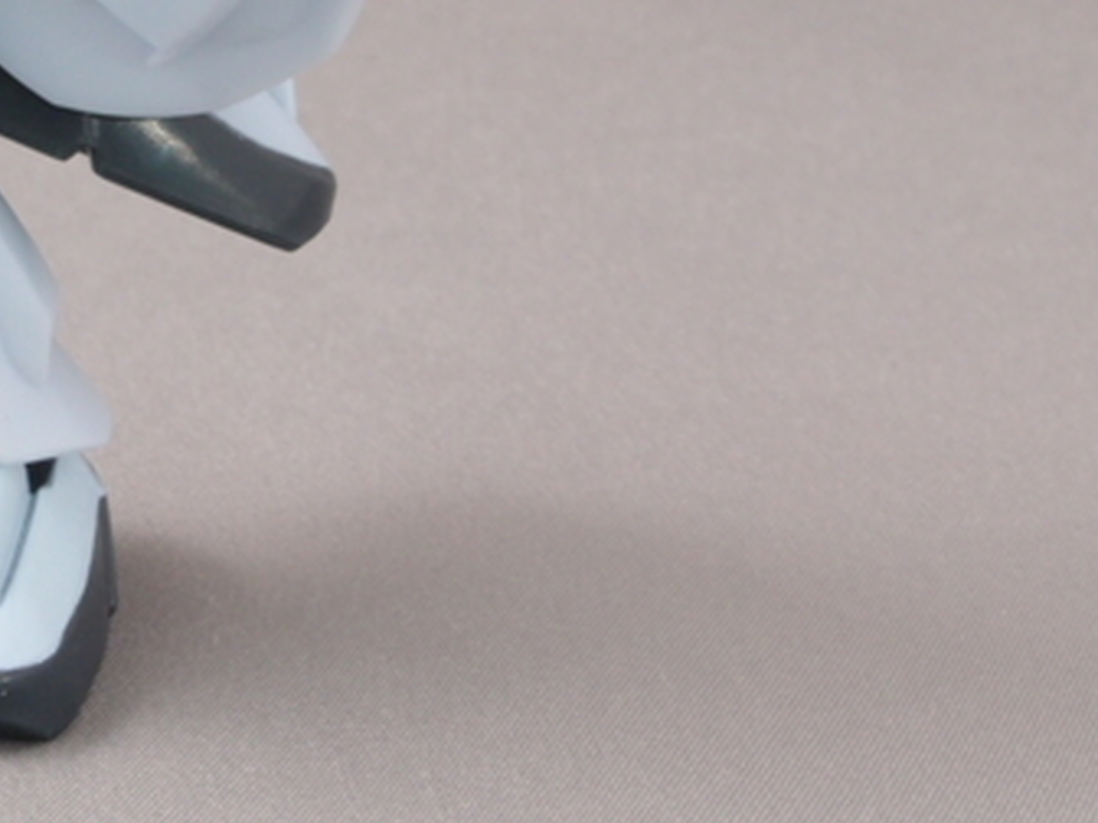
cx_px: 85
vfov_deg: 12.4
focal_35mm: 119
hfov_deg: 16.3
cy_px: 229
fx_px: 3775
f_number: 8
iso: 100
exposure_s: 1.6
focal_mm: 10.83
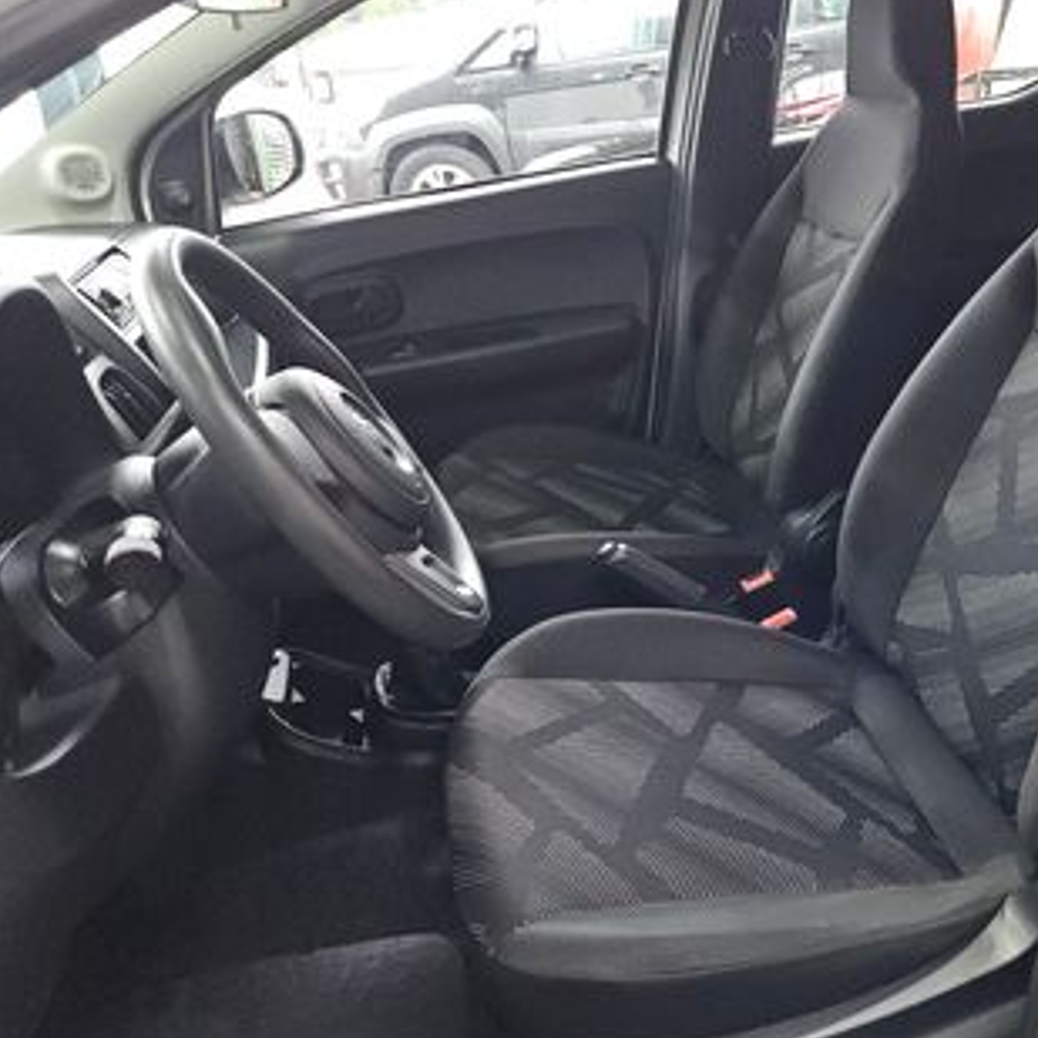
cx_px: 732
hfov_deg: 51.1
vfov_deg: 52.4
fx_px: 1052
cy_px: 467
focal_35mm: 31
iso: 800
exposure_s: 1/60
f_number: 1.8
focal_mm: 5.4
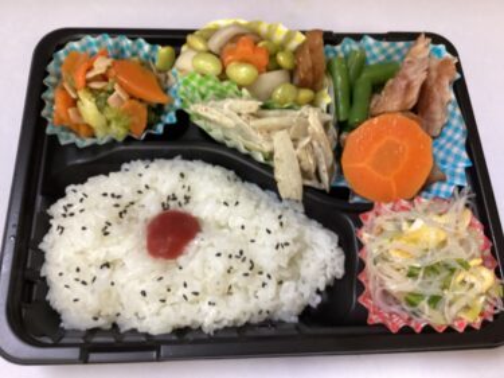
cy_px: 189
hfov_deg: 58.4
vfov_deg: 45.4
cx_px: 252
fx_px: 451
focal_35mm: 31
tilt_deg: -68.7
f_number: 2.4
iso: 200
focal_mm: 3.3
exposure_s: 1/60
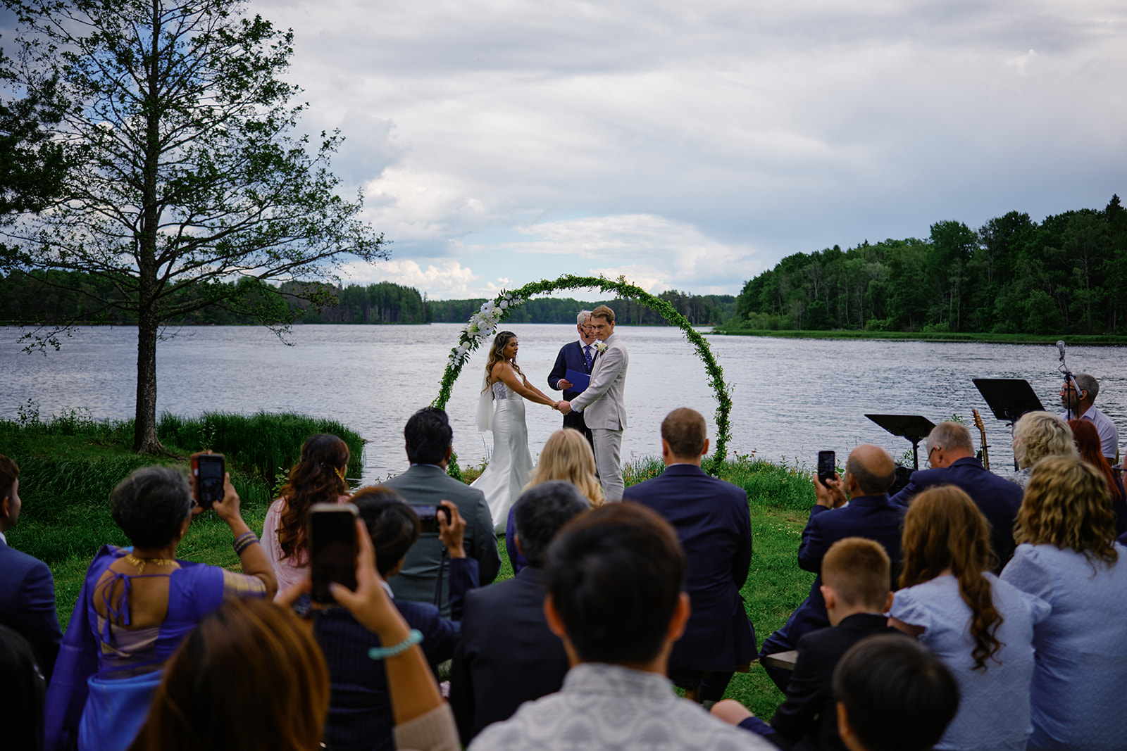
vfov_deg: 37.9
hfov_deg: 54.4
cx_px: 564
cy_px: 376
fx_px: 1096
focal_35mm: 35
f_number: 1.4
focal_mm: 23
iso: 125
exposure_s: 1/4000
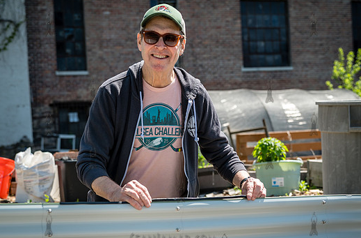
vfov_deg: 19.8
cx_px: 205
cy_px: 141
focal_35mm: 68
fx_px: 679
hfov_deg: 29.7
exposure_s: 1/640
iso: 100
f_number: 3.5
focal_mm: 54
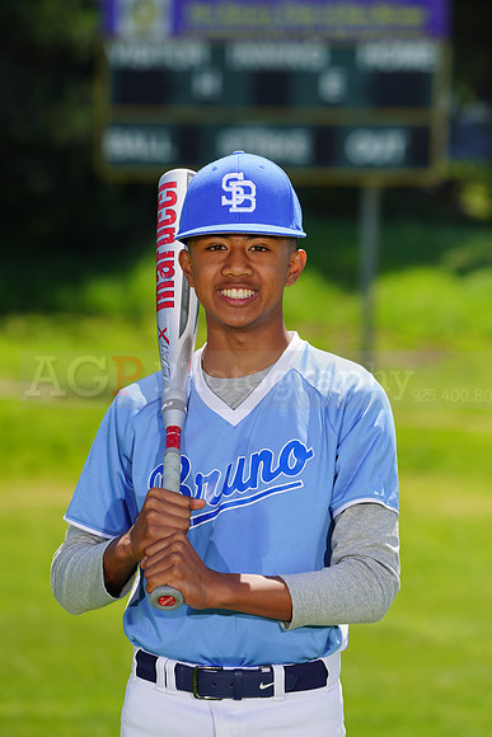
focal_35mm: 274
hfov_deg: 5.0
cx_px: 246
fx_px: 5613
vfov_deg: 7.5
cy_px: 368
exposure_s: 1/250
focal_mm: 274
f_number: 8
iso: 100
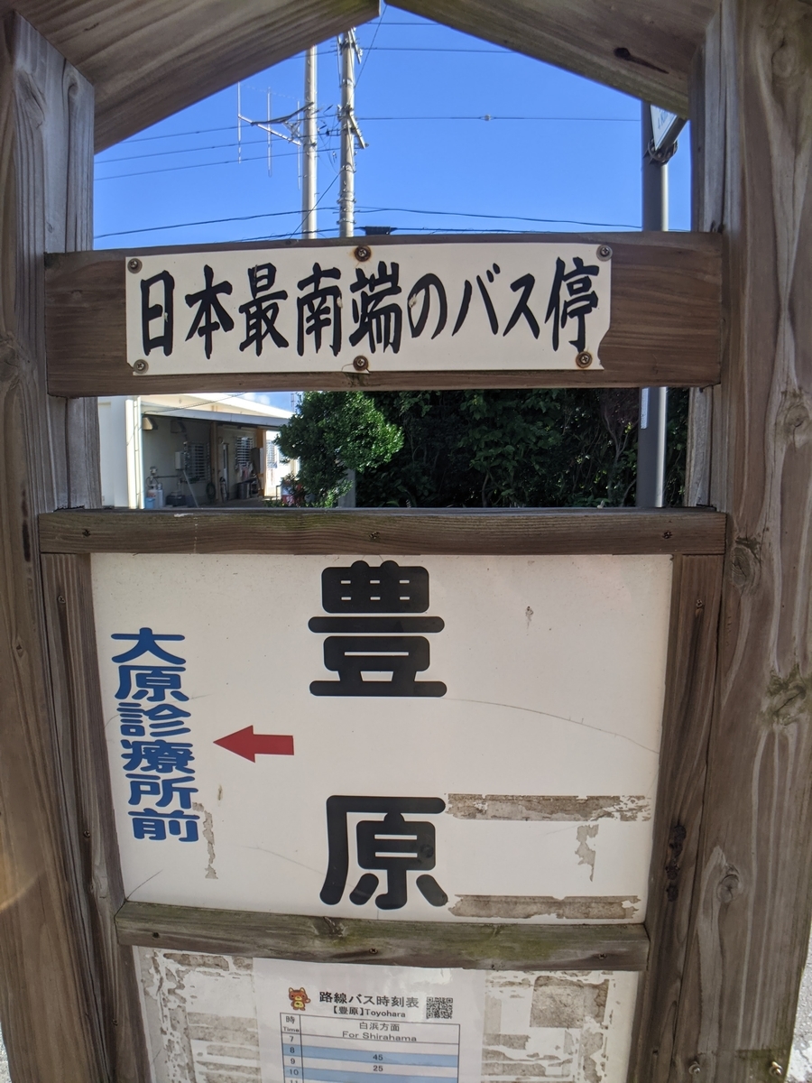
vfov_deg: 65.3
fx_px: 844
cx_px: 406
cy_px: 542
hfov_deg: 51.4
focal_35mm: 27
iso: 53
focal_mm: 4.44
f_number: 1.8
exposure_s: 1/1675
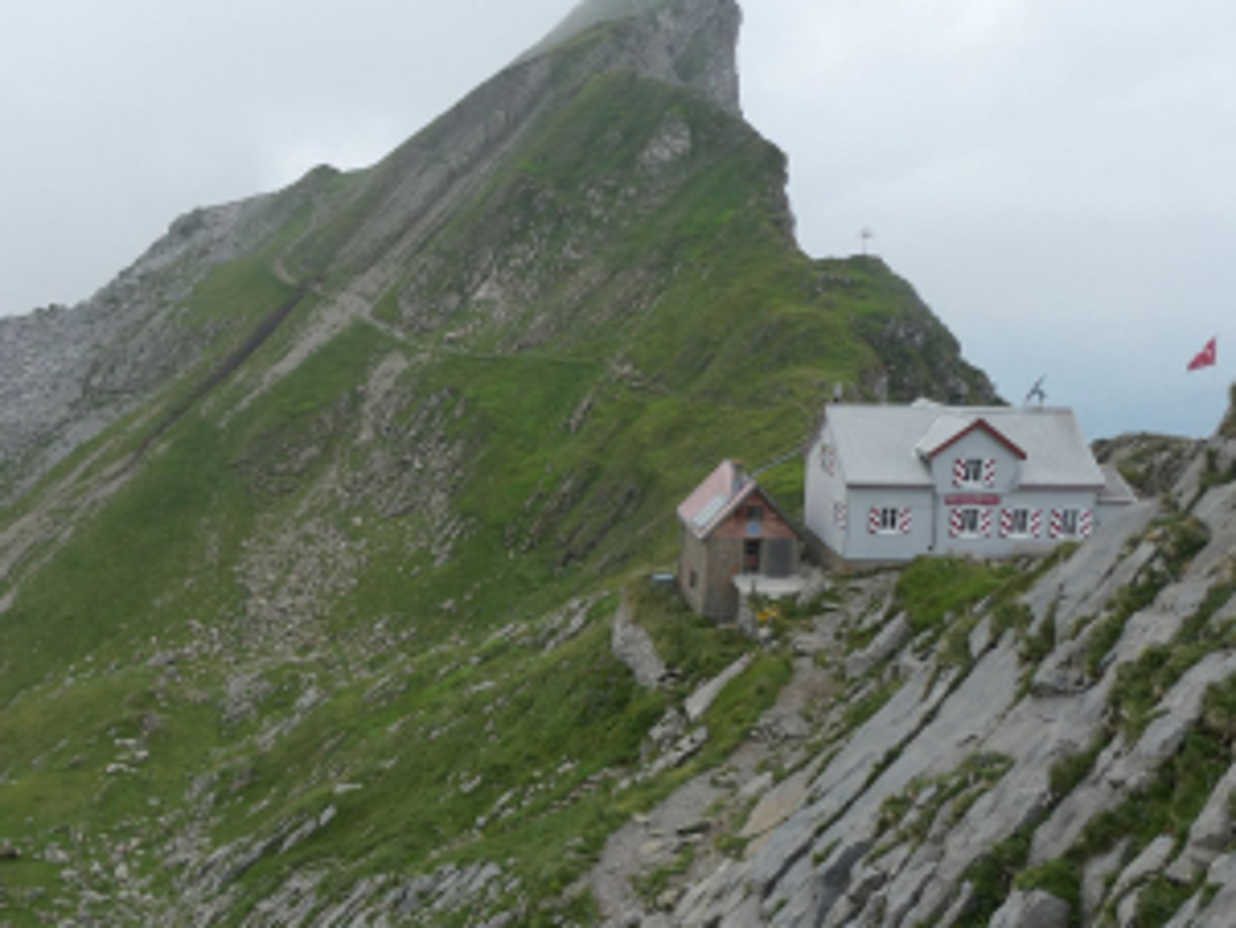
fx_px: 1214
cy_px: 439
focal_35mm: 34
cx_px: 450
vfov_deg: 41.8
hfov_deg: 53.2
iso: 80
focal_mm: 4.3
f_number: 3.3
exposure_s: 1/640
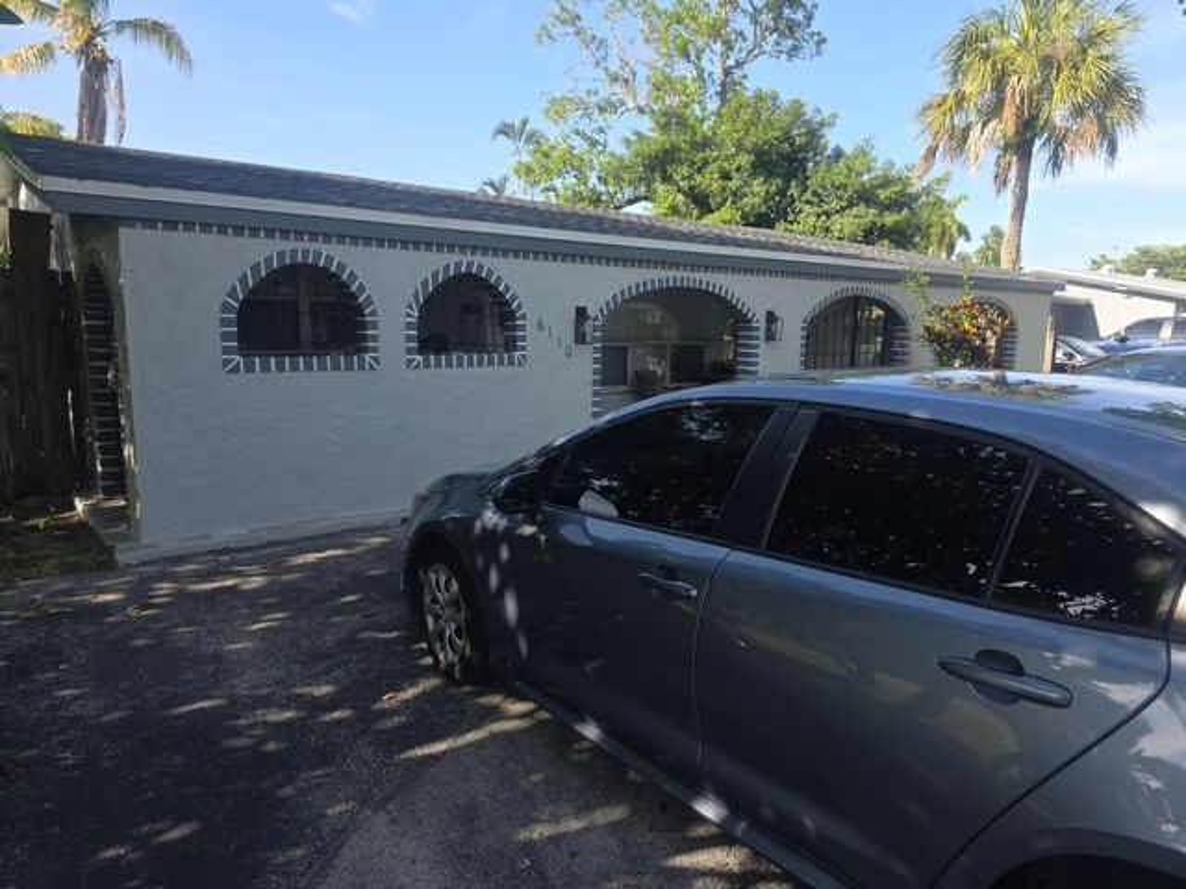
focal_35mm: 23
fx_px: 788
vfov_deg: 58.9
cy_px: 444
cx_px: 593
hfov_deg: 73.9
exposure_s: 1/242
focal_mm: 6.3
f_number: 1.7
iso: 12
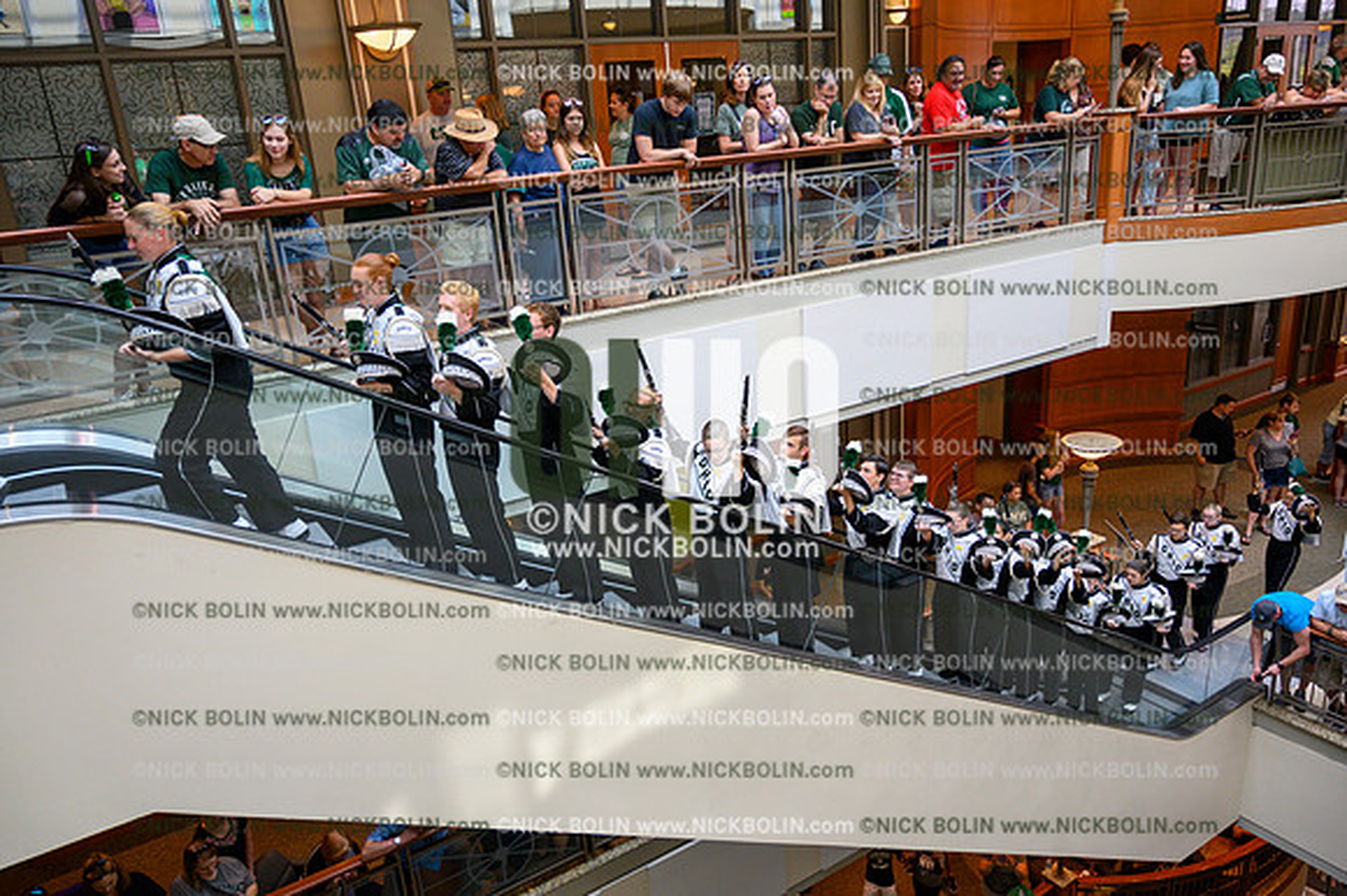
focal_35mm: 26
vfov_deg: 48.7
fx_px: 991
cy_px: 448
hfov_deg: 68.4
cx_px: 674
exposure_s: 1/800
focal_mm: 26.5
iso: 800
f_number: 4
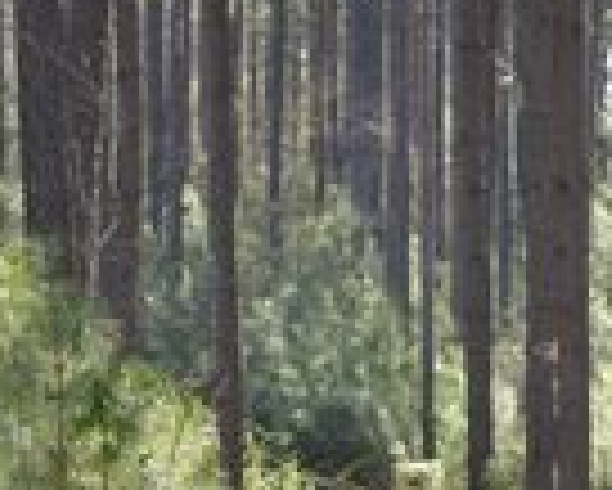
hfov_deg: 4.7
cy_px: 364
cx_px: 441
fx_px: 7413
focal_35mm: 409
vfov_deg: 3.8
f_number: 4.5
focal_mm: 92
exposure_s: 1/320
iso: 400
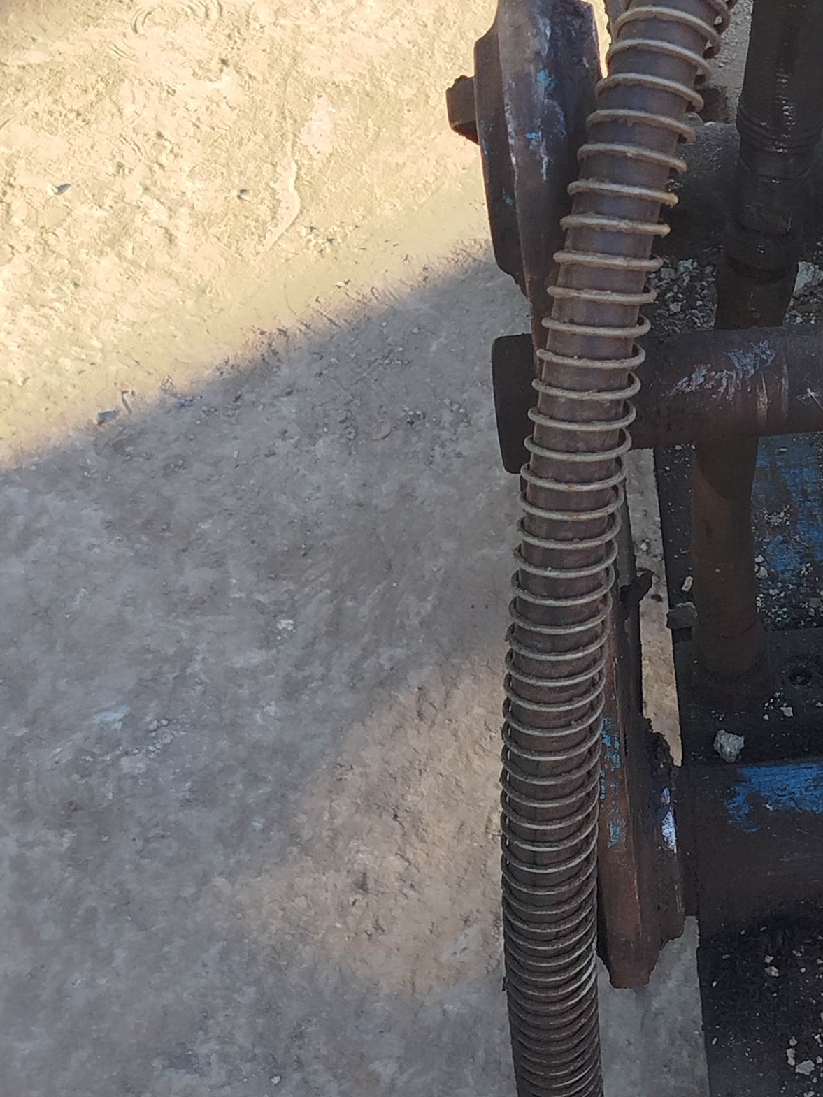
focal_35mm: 79
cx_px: 874
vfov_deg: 24.7
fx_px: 2505
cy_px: 539
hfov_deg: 18.1
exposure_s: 1/232
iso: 50
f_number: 1.7
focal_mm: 5.31
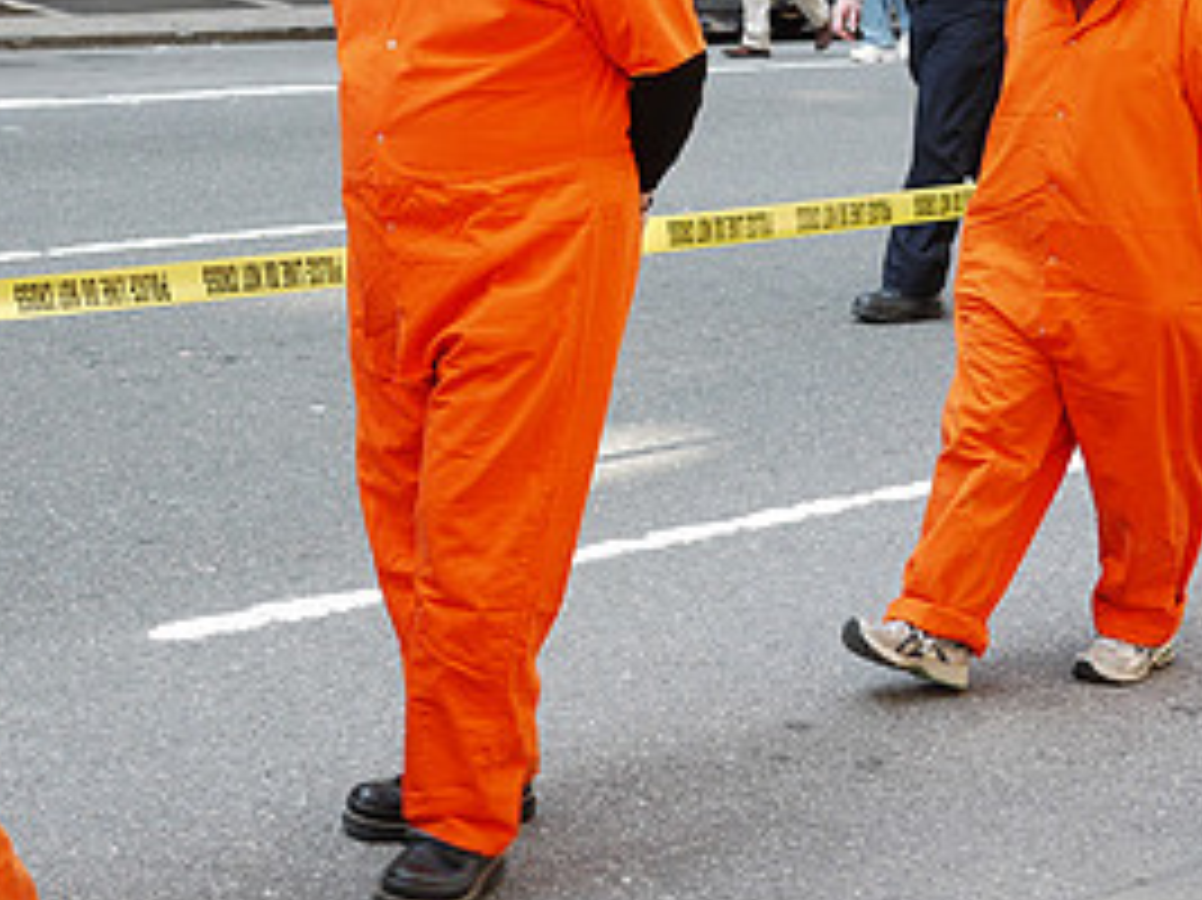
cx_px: 585
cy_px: 277
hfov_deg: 22.5
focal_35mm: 87
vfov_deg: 16.9
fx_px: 3020
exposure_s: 1/125
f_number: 3.2
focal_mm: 20
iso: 100
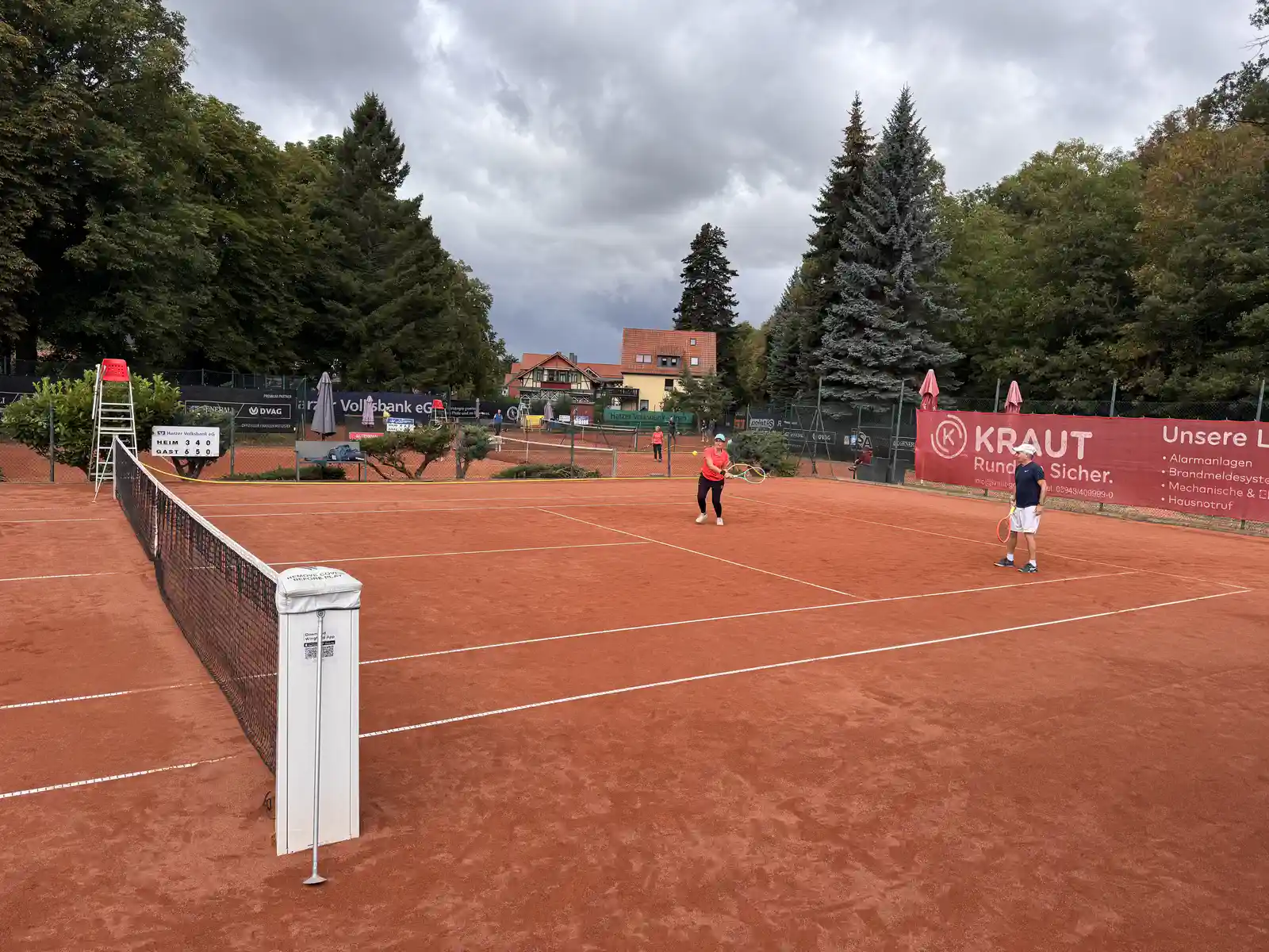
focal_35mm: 24
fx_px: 880
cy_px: 476
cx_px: 634
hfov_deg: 71.6
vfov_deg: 56.8
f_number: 1.78
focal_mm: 6.76
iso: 80
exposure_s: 1/1869
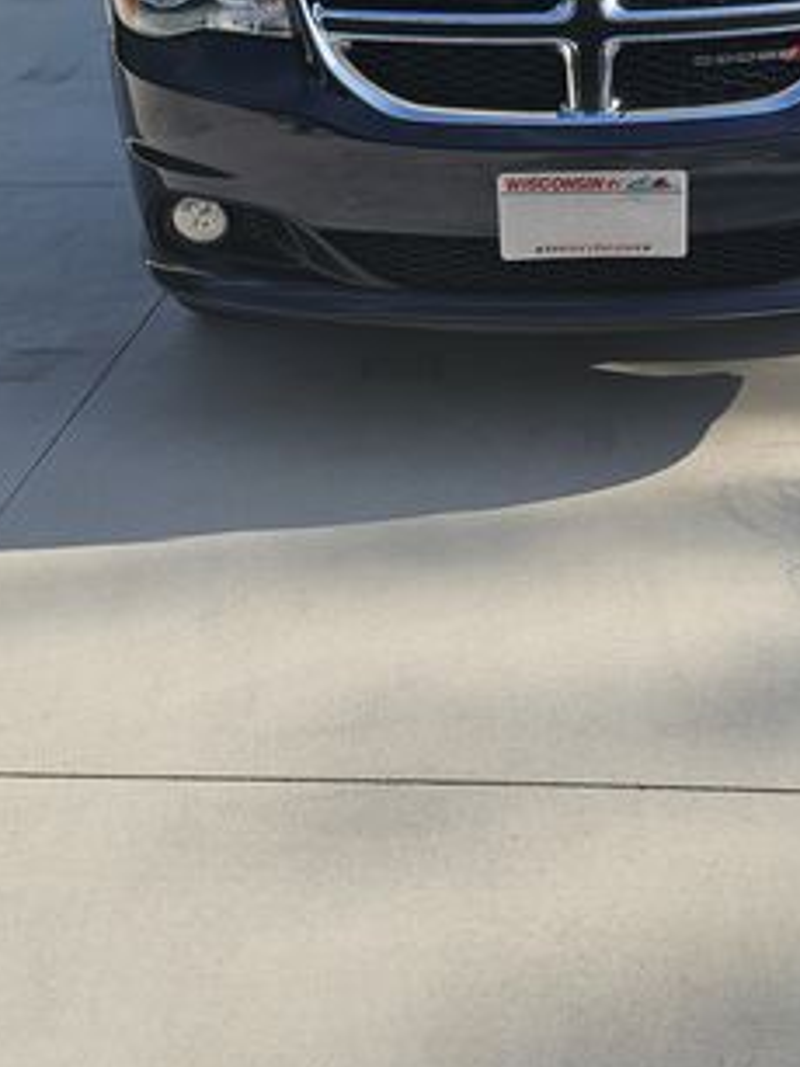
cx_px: 612
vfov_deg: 38.7
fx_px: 1480
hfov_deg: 29.7
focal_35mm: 48
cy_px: 275
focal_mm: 6.3
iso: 10
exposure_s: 1/541
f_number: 1.7
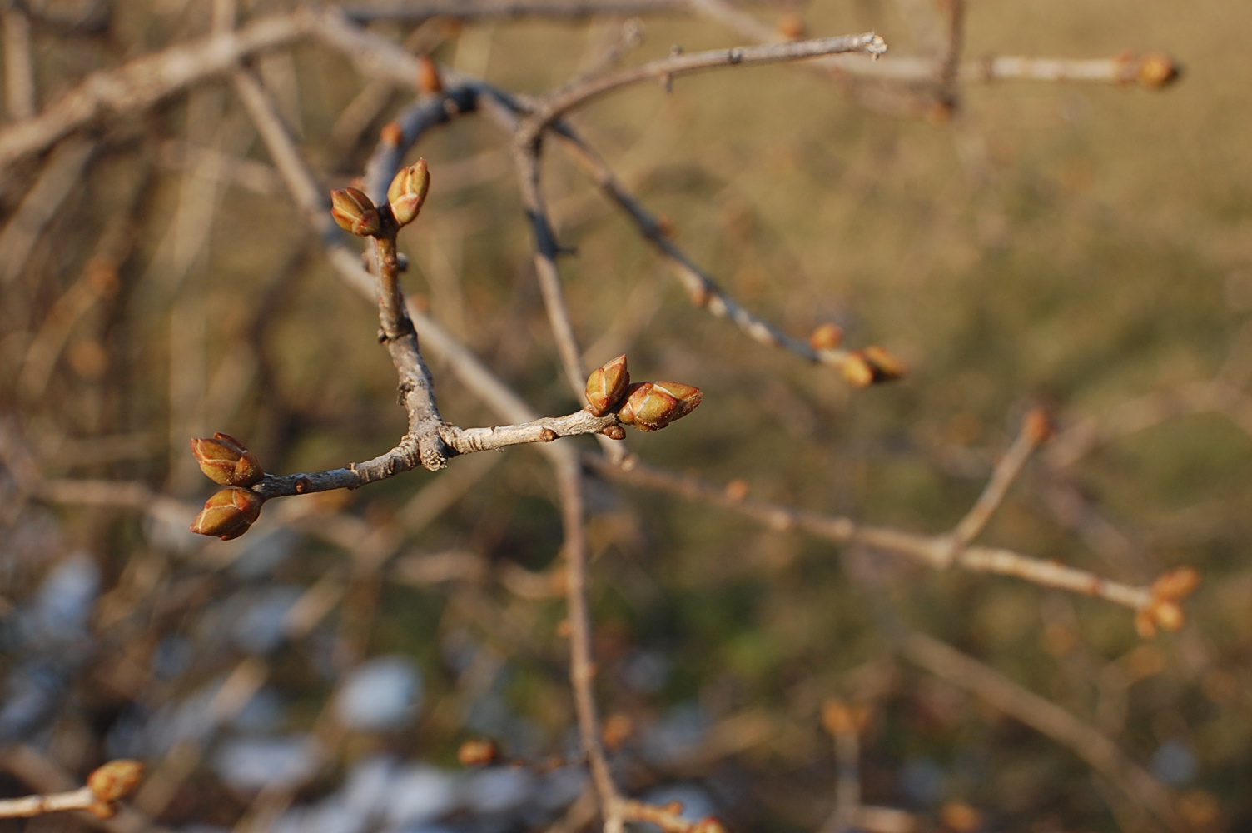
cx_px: 626
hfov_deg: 24.6
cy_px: 416
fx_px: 2867
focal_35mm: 82
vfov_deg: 16.5
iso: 200
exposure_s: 1/200
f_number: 7.1
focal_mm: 55
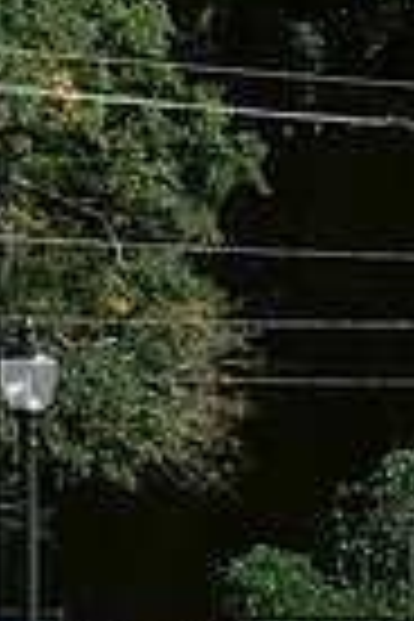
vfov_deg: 3.1
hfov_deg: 2.0
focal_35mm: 666
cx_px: 1222
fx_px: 11488
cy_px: 988
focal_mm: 70
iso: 640
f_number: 5.6
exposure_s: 1/3200
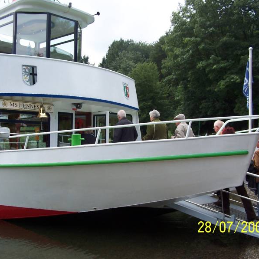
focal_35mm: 45
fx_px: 381
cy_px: 129
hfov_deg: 37.5
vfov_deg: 37.6
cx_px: 115
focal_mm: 6.3
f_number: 2.8
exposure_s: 1/500
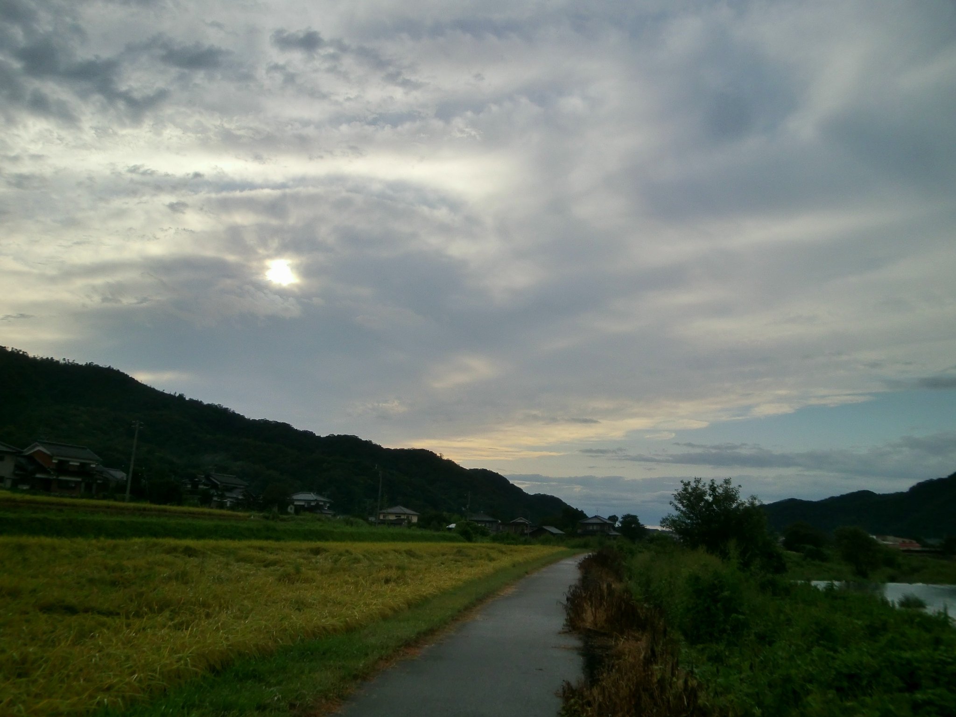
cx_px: 478
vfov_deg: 49.7
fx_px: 773
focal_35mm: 28
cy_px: 358
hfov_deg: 63.4
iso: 64
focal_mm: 4.65
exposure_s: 1/320
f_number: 7.8
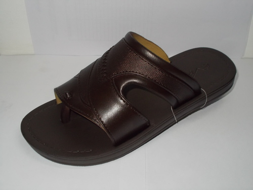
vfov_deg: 32.9
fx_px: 322
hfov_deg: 42.9
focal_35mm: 44
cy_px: 95
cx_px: 126
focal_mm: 7.9
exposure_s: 1/30
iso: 200
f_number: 4.2
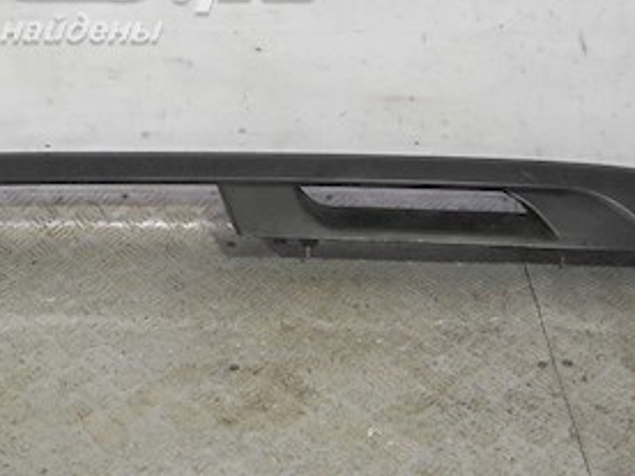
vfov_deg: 15.2
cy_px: -37
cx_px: 71
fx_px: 1743
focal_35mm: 95
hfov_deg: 20.3
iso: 125
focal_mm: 6.72
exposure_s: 1/30
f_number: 3.1
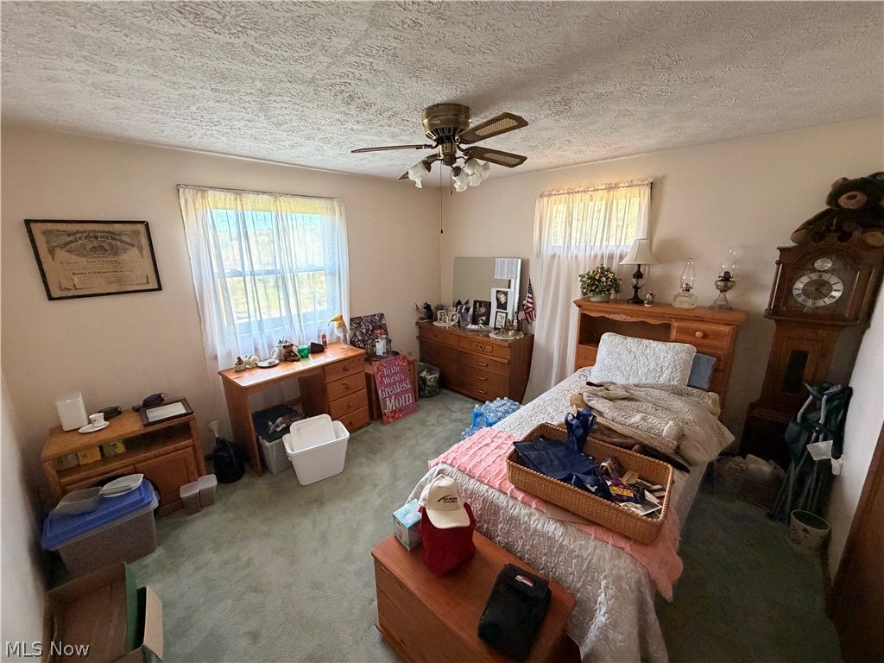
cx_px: 442
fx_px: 358
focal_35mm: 14
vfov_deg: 85.7
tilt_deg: -13.9
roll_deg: +1.1
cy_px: 332
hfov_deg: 102.1
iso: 500
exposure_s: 1/60
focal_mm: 2.22
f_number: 2.2
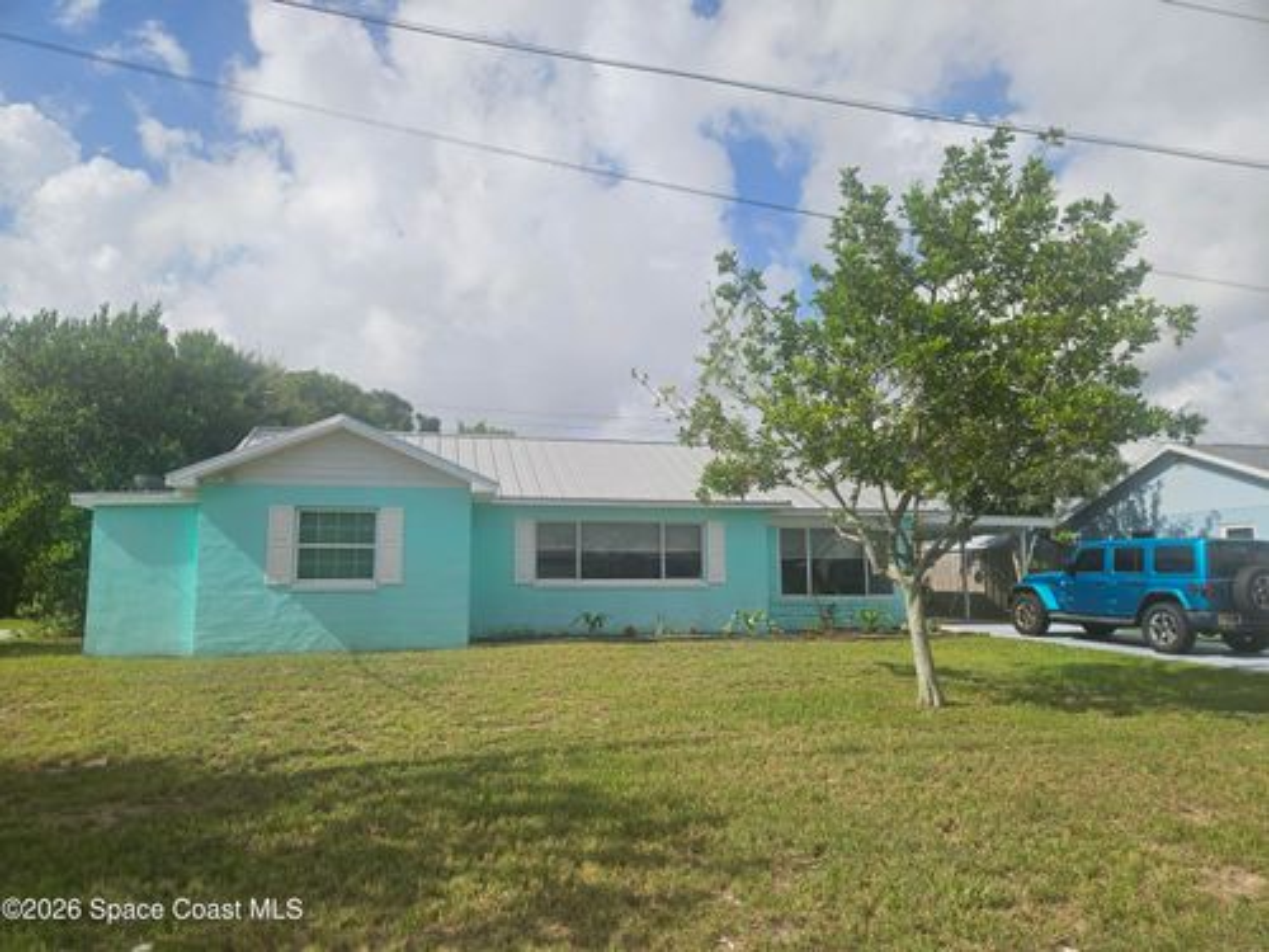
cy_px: 476
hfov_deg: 73.9
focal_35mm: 23
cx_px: 634
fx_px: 843
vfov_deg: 58.9
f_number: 1.8
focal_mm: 5.4
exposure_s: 1/3637
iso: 25
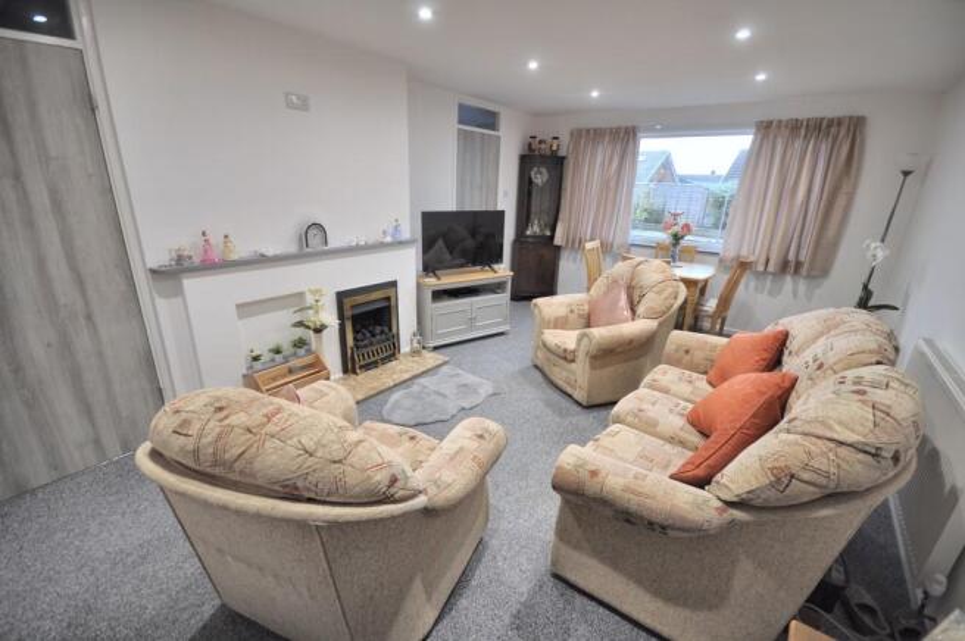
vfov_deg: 77.2
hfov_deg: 100.4
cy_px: 320
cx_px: 482
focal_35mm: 15
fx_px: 402
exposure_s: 1/30
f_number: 4
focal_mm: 10
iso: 400
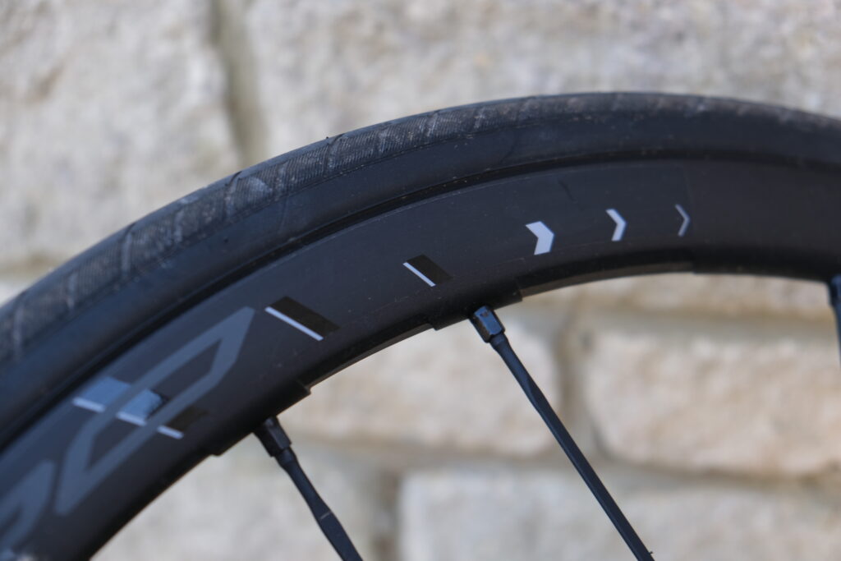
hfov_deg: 31.4
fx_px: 1495
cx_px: 420
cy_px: 280
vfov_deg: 21.2
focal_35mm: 64
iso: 160
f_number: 4
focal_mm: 42.5
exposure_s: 1/80
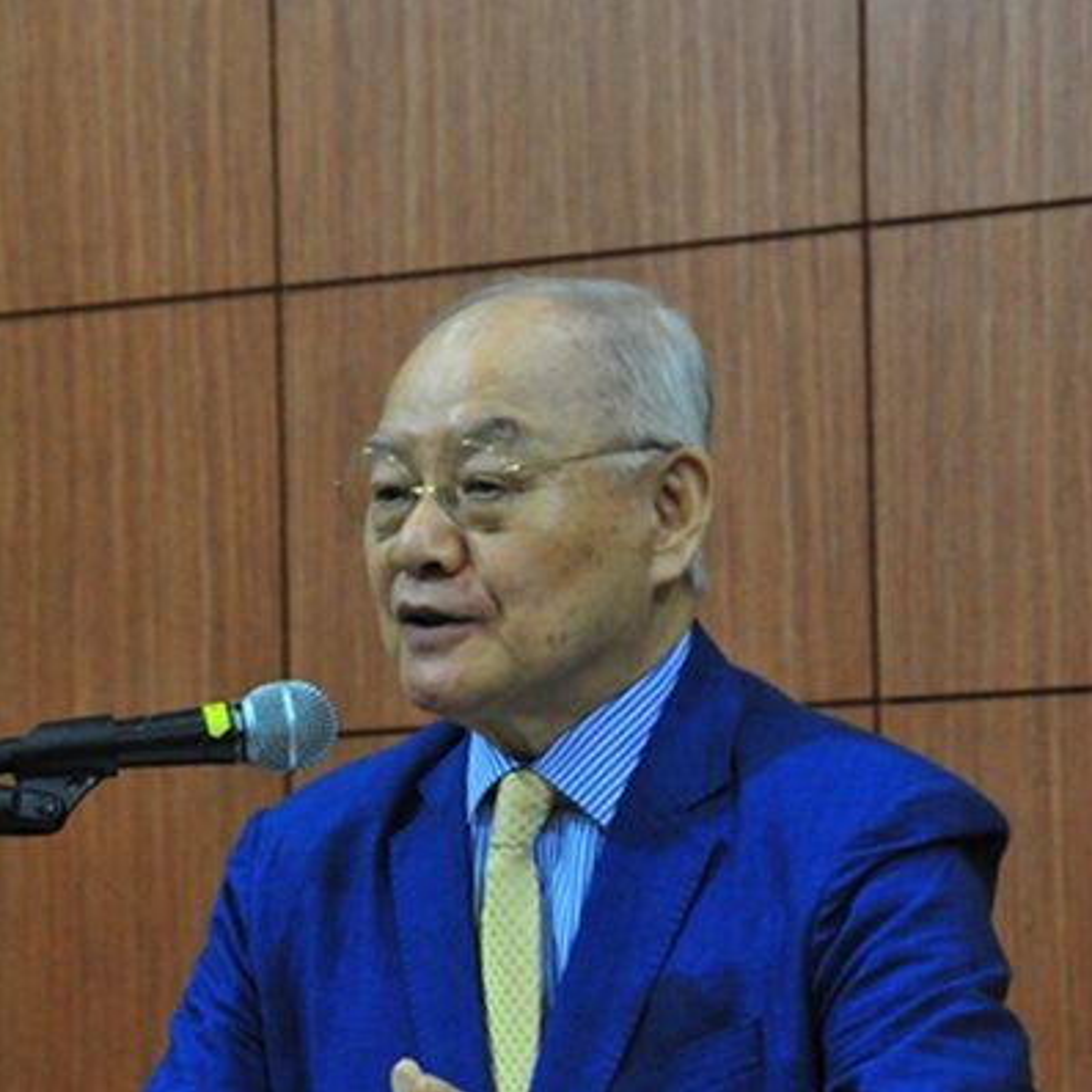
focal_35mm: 158
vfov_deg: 11.1
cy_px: 546
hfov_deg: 11.0
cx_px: 338
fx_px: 5639
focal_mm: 82
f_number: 6.3
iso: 2500
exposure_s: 1/30
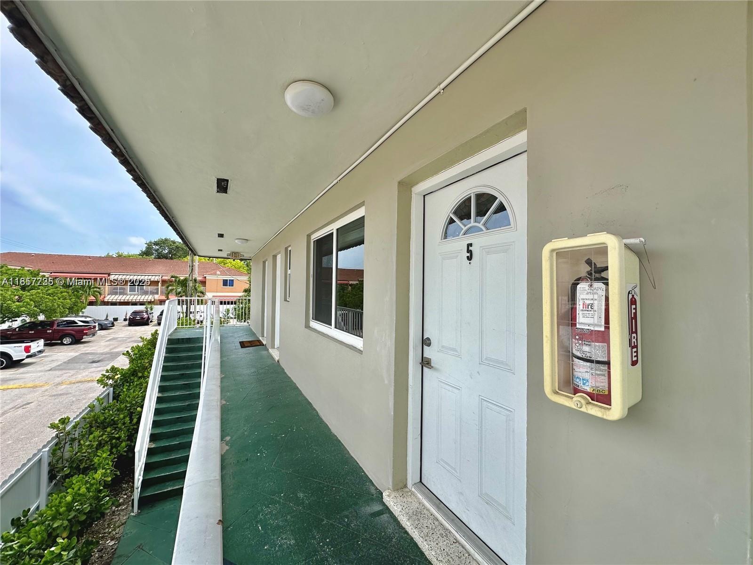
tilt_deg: -0.8
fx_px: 305
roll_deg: -2.7
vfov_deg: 85.7
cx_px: 376
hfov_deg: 102.1
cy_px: 282
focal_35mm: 14
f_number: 2.2
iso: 40
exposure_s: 1/1072
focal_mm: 2.22
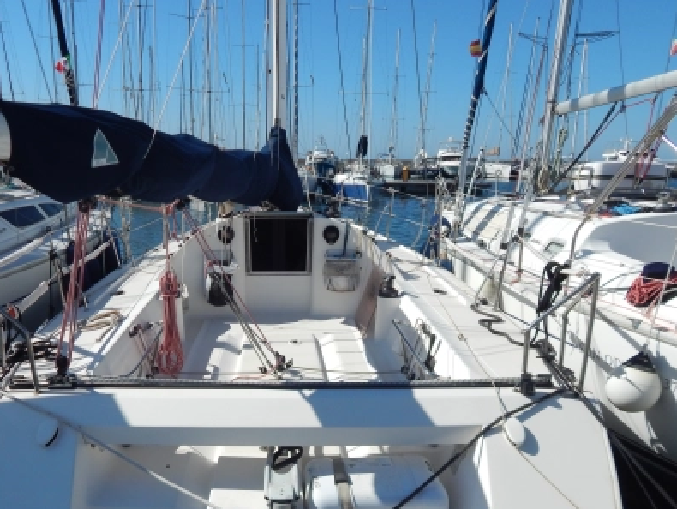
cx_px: 271
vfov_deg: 43.6
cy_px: 338
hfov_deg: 56.3
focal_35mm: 32
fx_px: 626
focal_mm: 4
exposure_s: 1/1000
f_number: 6
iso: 125
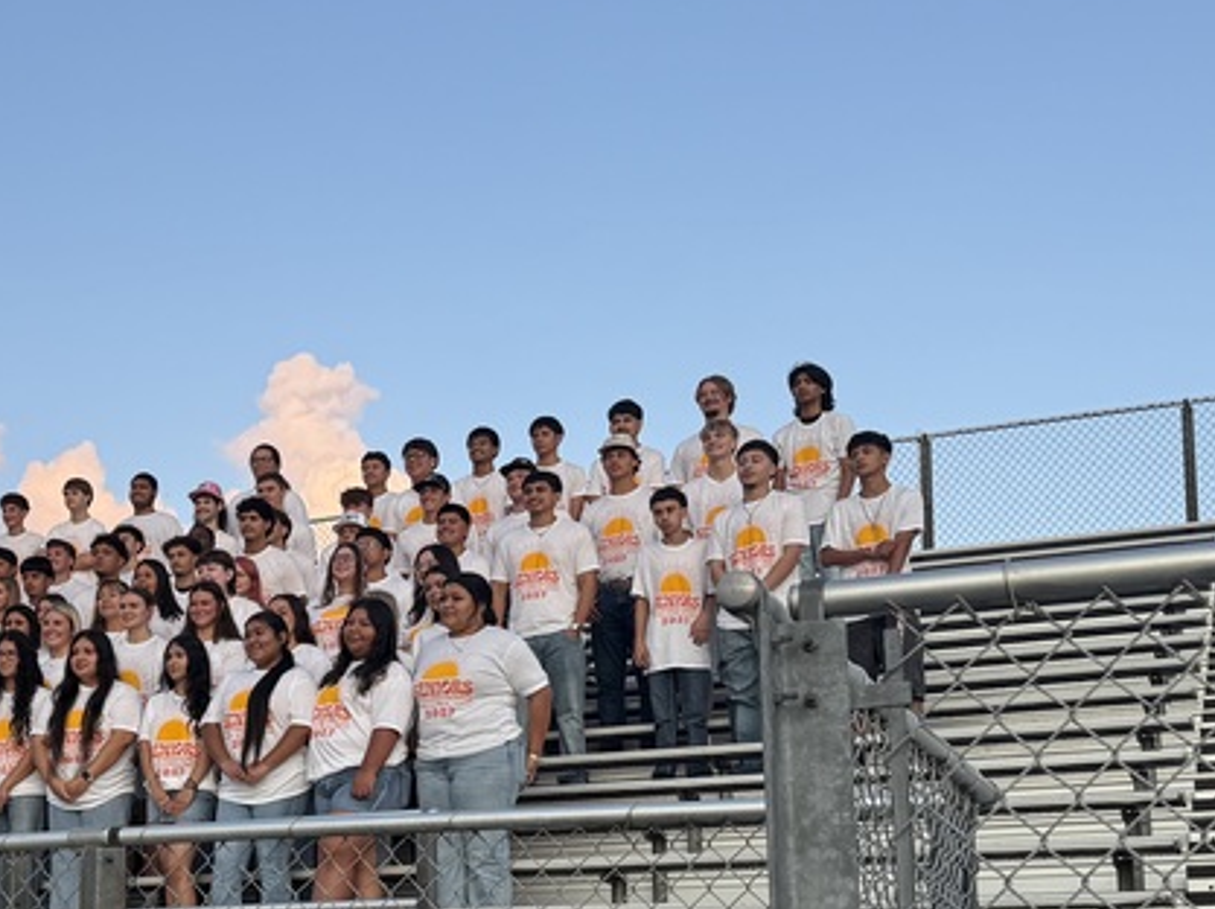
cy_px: 781
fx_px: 2069
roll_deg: -0.7
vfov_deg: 24.2
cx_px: 119
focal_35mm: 59
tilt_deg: +10.6
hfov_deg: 31.2
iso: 80
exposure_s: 1/510
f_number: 1.78
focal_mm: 6.76
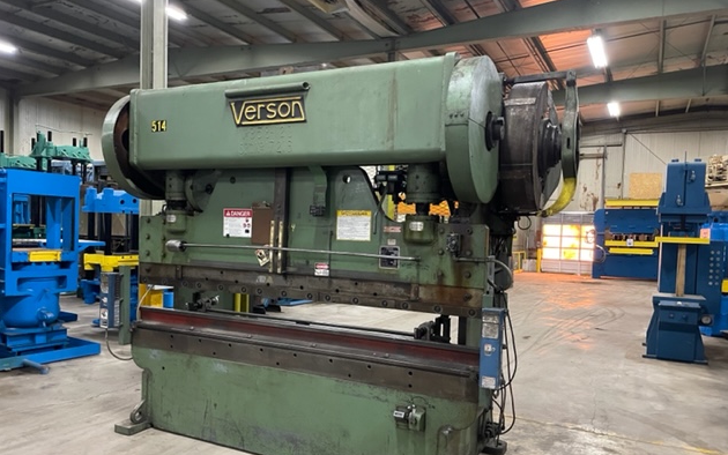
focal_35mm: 28
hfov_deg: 66.5
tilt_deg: -2.8
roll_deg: -2.4
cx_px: 367
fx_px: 556
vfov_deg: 44.5
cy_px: 256
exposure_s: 1/40
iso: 640
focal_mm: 4.2
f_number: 1.6
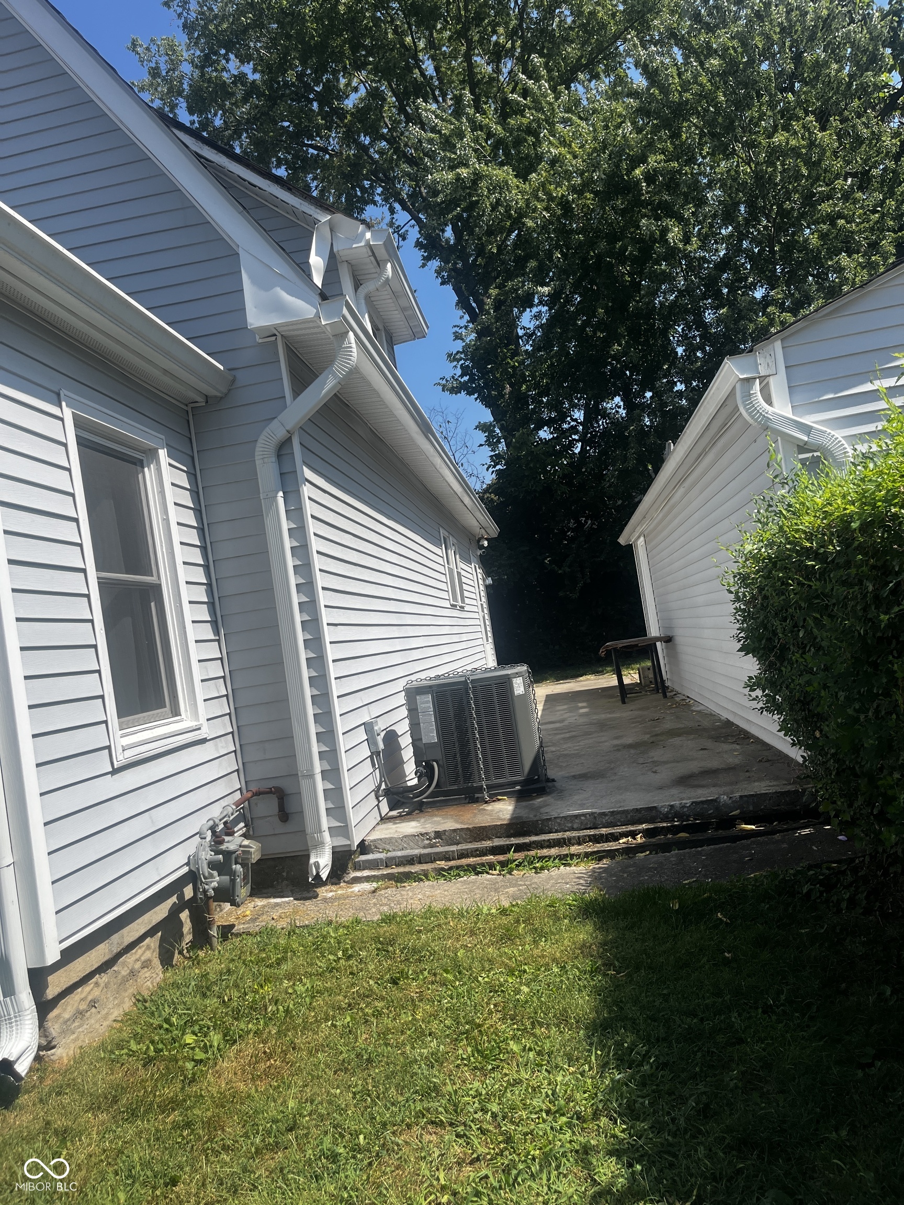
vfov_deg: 67.3
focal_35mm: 26
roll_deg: +8.1
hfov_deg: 53.1
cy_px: 602
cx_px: 452
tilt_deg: +1.7
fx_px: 905
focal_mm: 5.1
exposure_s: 1/2967
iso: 50
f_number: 1.6
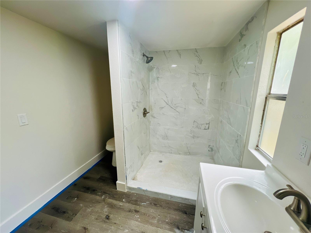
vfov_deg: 89.9
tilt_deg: -12.3
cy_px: 116
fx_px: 117
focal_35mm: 13
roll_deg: -0.3
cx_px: 156
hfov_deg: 106.2
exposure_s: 1/120
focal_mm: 1.57
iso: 200
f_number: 1.8
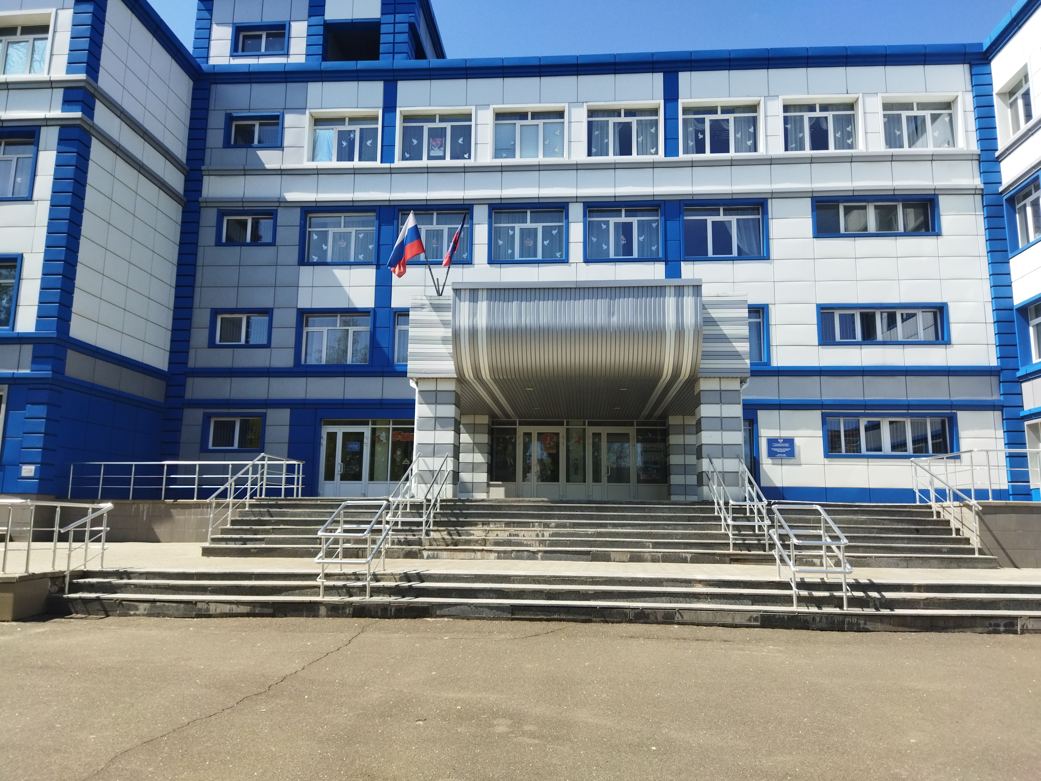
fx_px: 812
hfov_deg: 65.3
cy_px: 390
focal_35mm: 27
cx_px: 520
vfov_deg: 51.4
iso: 100
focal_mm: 4.71
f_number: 1.79
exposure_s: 1/2122
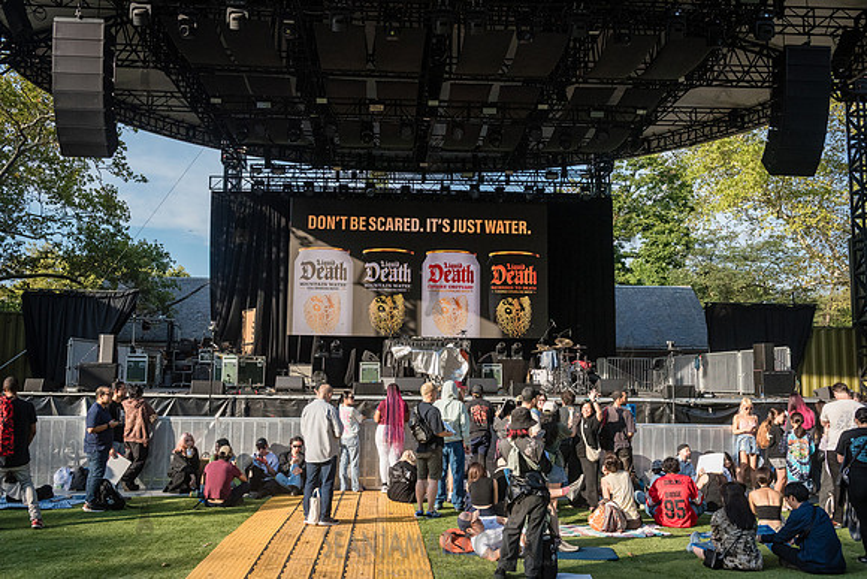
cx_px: 434
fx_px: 771
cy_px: 290
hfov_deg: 58.7
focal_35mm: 32
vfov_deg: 41.1
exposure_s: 1/3200
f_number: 5.6
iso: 2000
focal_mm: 32
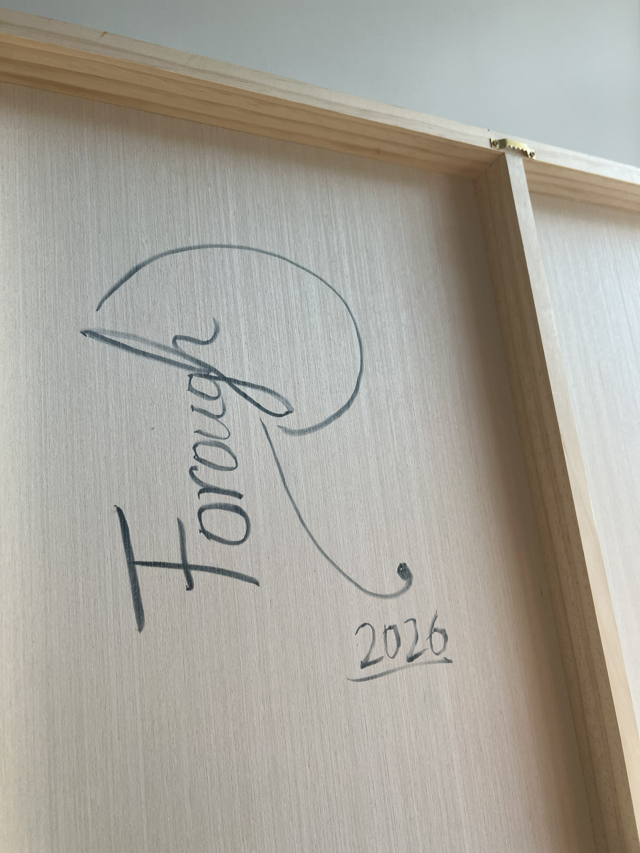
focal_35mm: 26
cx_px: 320
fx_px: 641
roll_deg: +4.2
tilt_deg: +2.4
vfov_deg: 67.3
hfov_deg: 53.1
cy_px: 426
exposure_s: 1/368
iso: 50
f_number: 1.5
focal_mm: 5.7
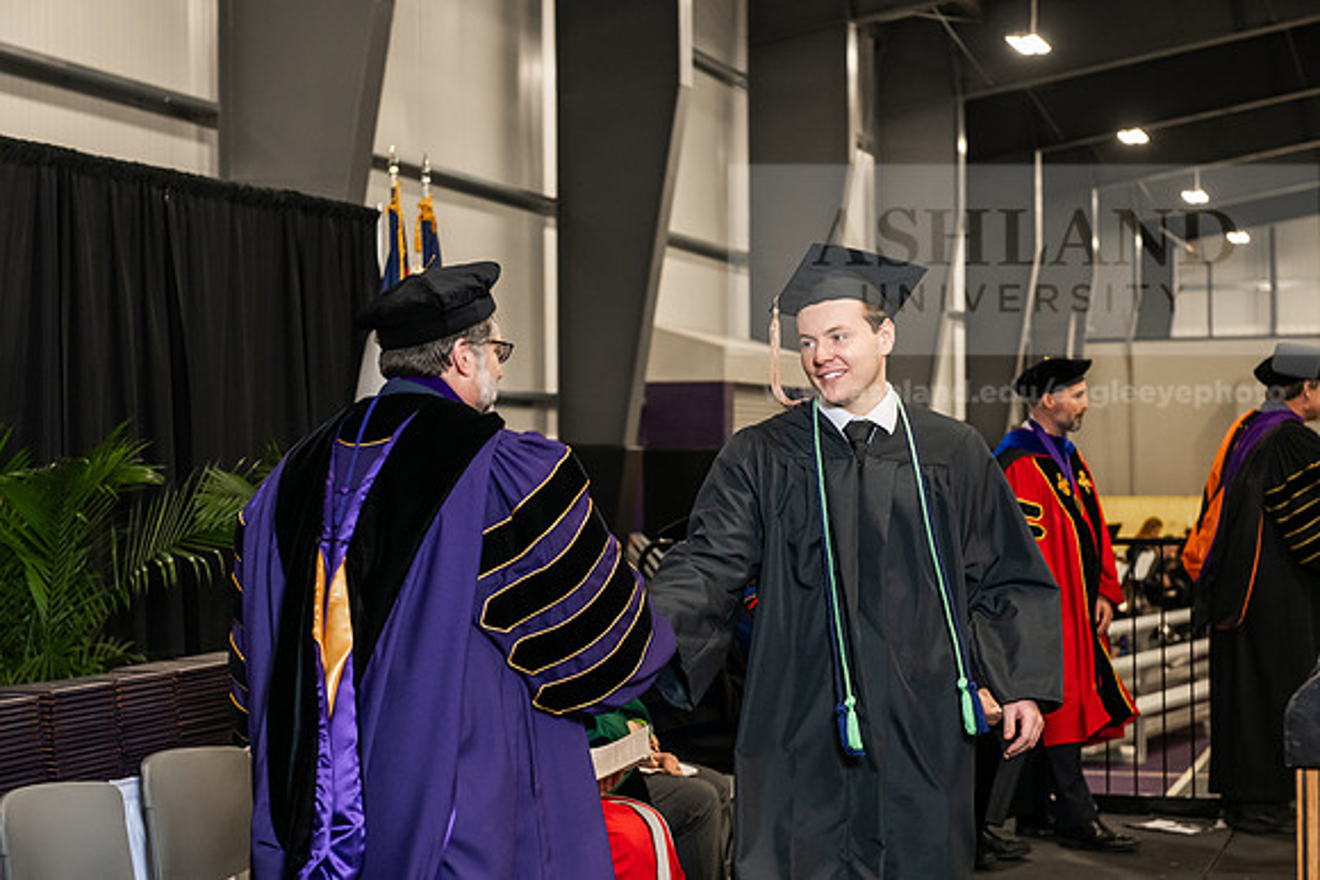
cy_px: 440
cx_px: 660
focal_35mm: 70
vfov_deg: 19.5
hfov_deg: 28.8
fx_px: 2567
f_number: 5
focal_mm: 70
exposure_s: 1/200
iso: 2500
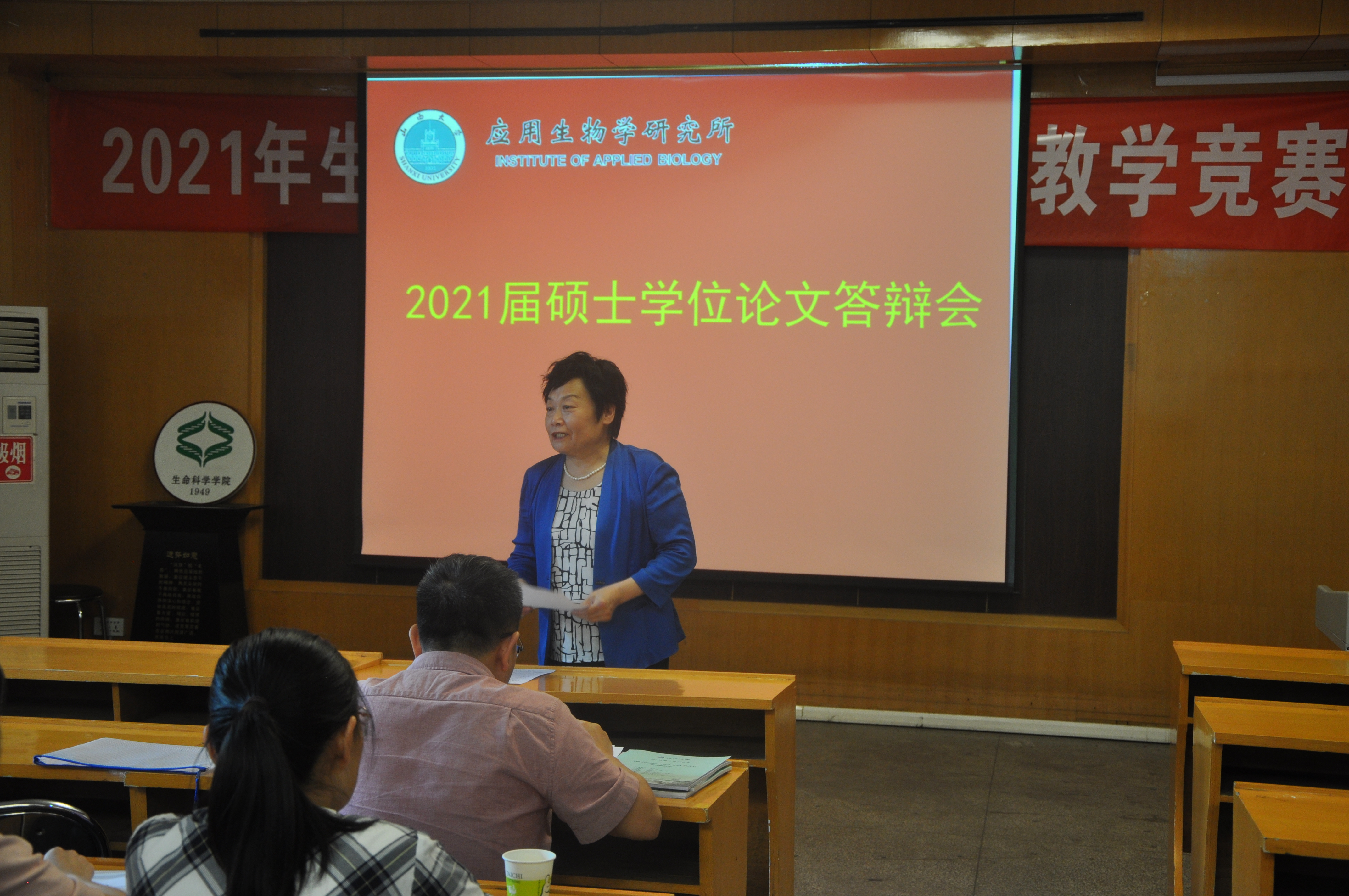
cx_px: 674
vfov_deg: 26.4
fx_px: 1909
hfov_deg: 38.9
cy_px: 448
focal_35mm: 51
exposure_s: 1/20
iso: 500
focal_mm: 34
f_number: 4.5
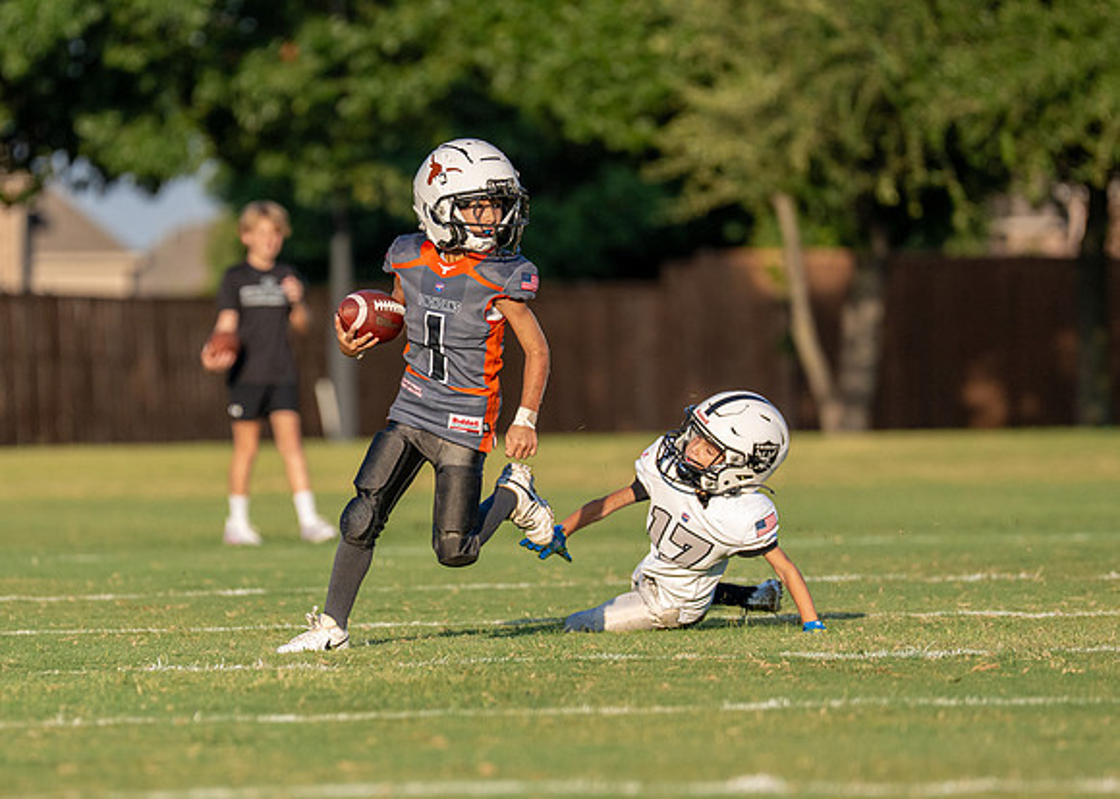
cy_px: 416
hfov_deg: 5.6
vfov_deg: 4.0
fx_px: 11428
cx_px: 428
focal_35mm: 359
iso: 320
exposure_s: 1/5000
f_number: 2.8
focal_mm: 200
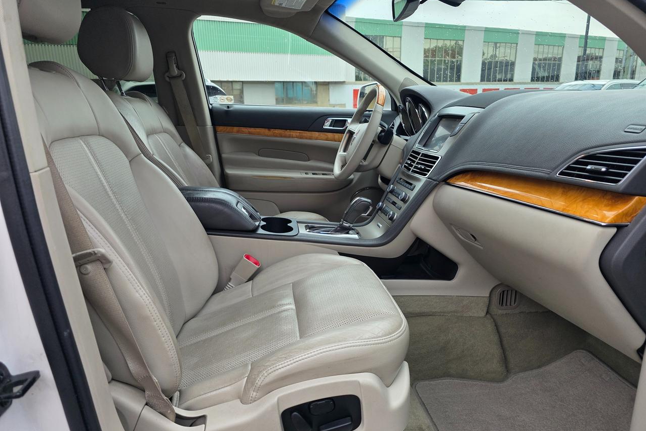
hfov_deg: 73.7
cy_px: 224
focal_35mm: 24
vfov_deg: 53.1
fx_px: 431
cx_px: 324
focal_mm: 6.3
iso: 40
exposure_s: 1/180
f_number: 1.7
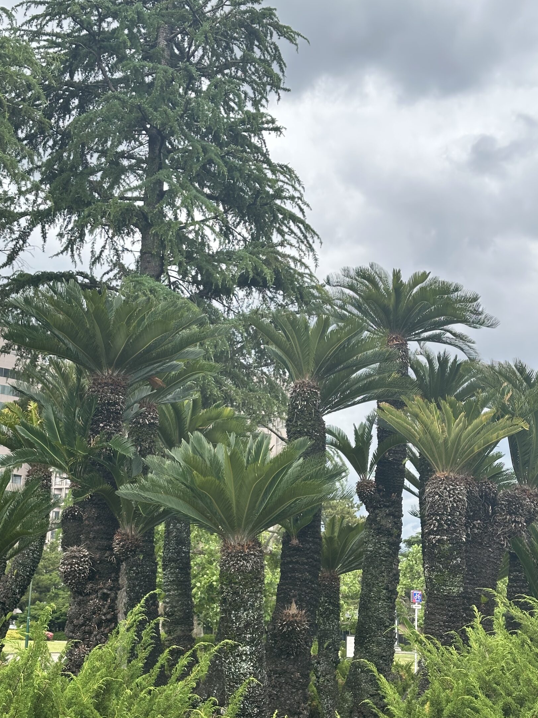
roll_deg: -2.0
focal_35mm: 57
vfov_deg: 33.7
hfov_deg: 25.6
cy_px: 416
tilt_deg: +11.6
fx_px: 1181
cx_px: 233
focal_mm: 6.86
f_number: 1.78
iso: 64
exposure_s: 1/482
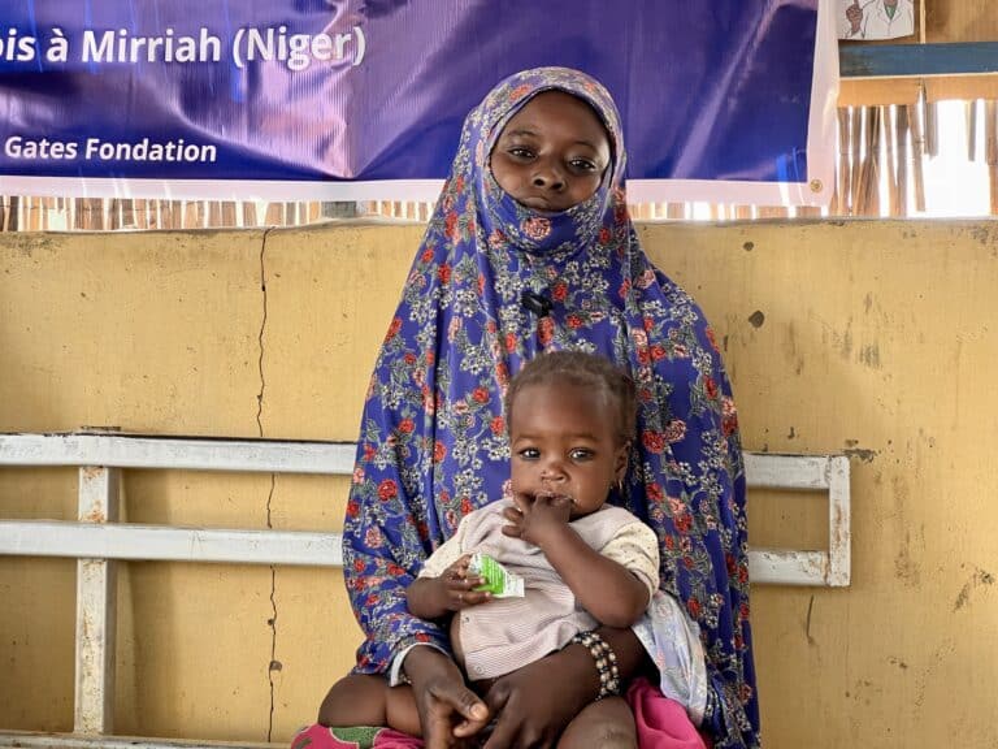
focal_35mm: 77
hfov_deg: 25.3
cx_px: 499
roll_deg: -2.0
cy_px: 374
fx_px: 2220
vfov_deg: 19.1
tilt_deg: -1.8
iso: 250
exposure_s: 1/98
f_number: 2.8
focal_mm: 9
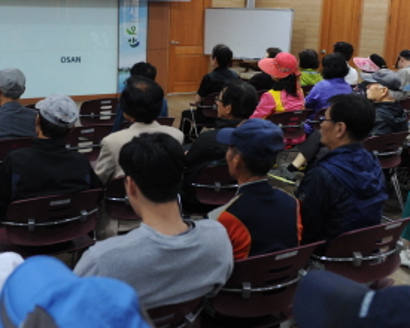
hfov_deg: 44.2
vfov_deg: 36.1
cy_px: 111
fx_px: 498
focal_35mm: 41
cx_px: 140
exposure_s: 1/60
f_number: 4
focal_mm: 24
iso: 1000
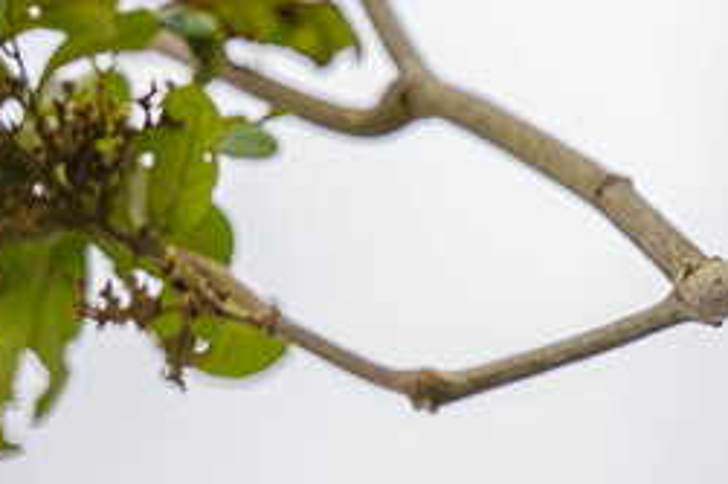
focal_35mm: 1797
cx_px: 843
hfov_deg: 1.1
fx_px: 36314
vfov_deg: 0.8
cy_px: 306
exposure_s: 1/160
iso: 64
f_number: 2.8
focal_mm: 400
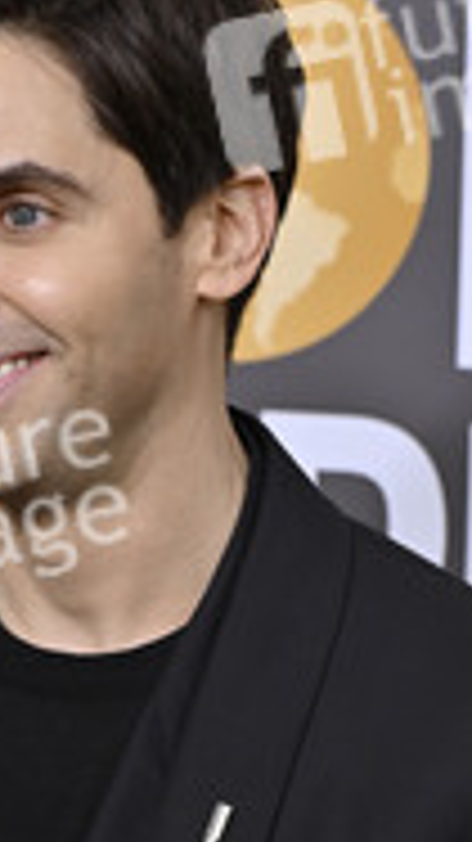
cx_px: 27
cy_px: 743
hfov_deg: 2.8
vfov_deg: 4.9
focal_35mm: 437
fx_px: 9736
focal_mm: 195
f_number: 8
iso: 800
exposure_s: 1/640
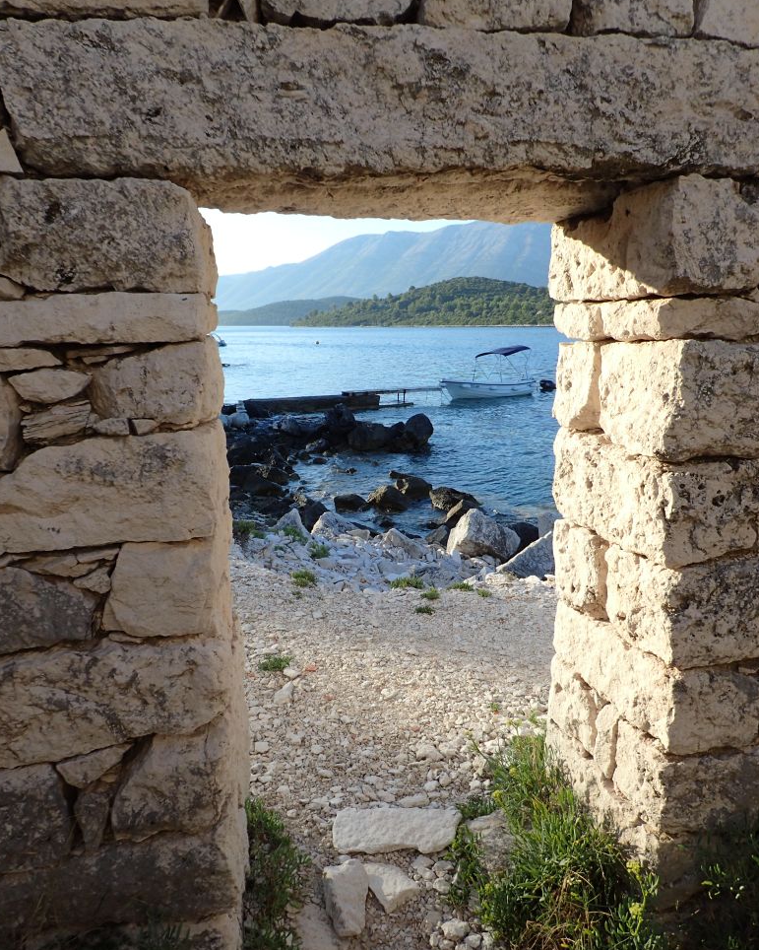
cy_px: 503
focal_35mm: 27
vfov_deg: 64.0
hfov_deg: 53.2
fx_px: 758
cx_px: 368
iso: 100
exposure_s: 1/640
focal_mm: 4.5
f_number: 2.8
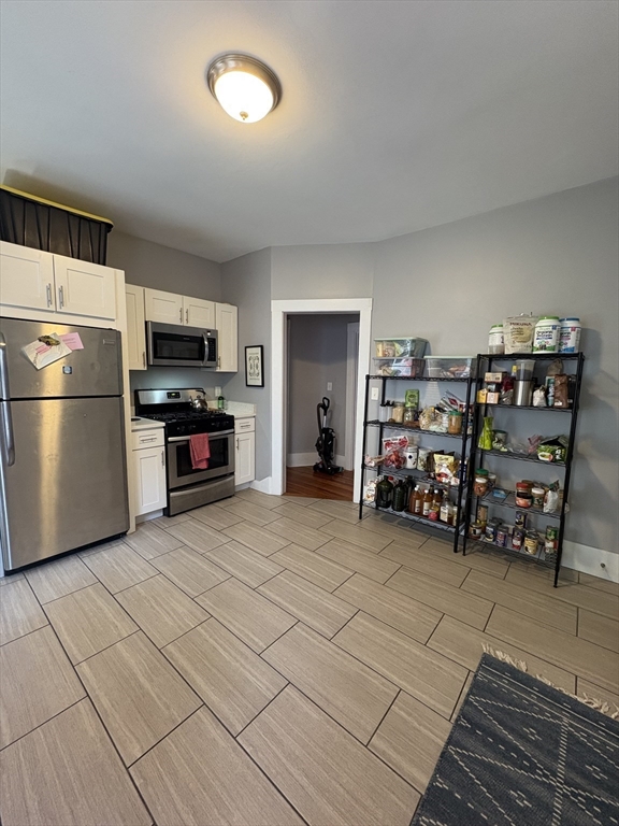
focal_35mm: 14
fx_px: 334
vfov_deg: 102.1
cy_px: 413
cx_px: 310
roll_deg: -1.1
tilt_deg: -6.0
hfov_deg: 85.7
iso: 320
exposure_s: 1/60
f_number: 2.2
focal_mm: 2.22
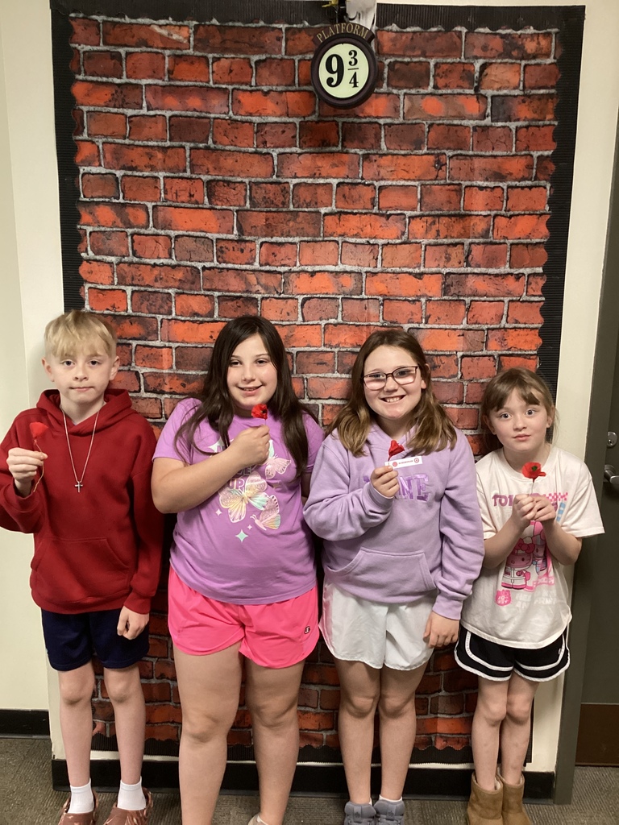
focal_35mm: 31
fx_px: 739
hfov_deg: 45.4
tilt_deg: -14.0
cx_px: 310
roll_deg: +0.7
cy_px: 412
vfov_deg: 58.4
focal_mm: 3.3
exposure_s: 1/40
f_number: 2.4
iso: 320
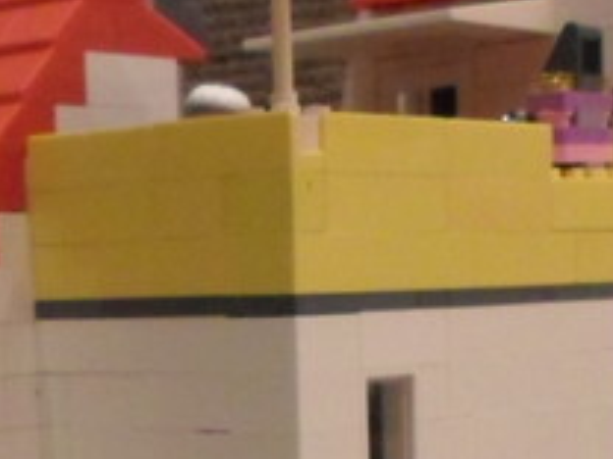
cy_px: 705
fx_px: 1913
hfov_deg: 18.2
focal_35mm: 108
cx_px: 230
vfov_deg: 12.9
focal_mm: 4.5
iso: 400
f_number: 2.5
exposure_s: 1/8
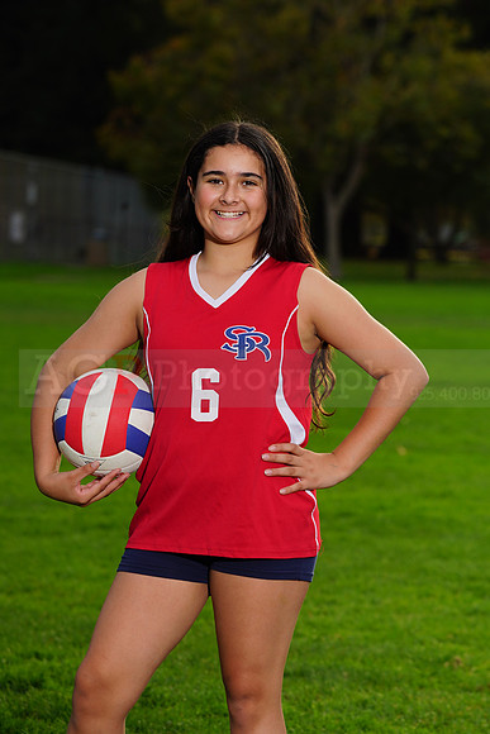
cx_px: 245
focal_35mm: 187
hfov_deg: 7.3
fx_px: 3815
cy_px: 367
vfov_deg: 11.0
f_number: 9
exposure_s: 1/250
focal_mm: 187
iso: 160
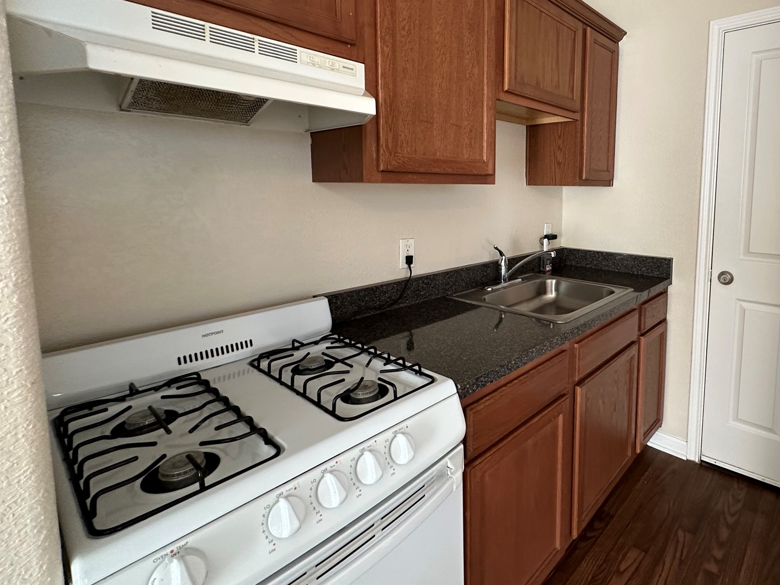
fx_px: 428
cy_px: 229
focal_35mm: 19
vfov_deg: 67.9
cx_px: 500
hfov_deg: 82.6
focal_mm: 2.22
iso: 250
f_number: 2.2
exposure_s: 1/60
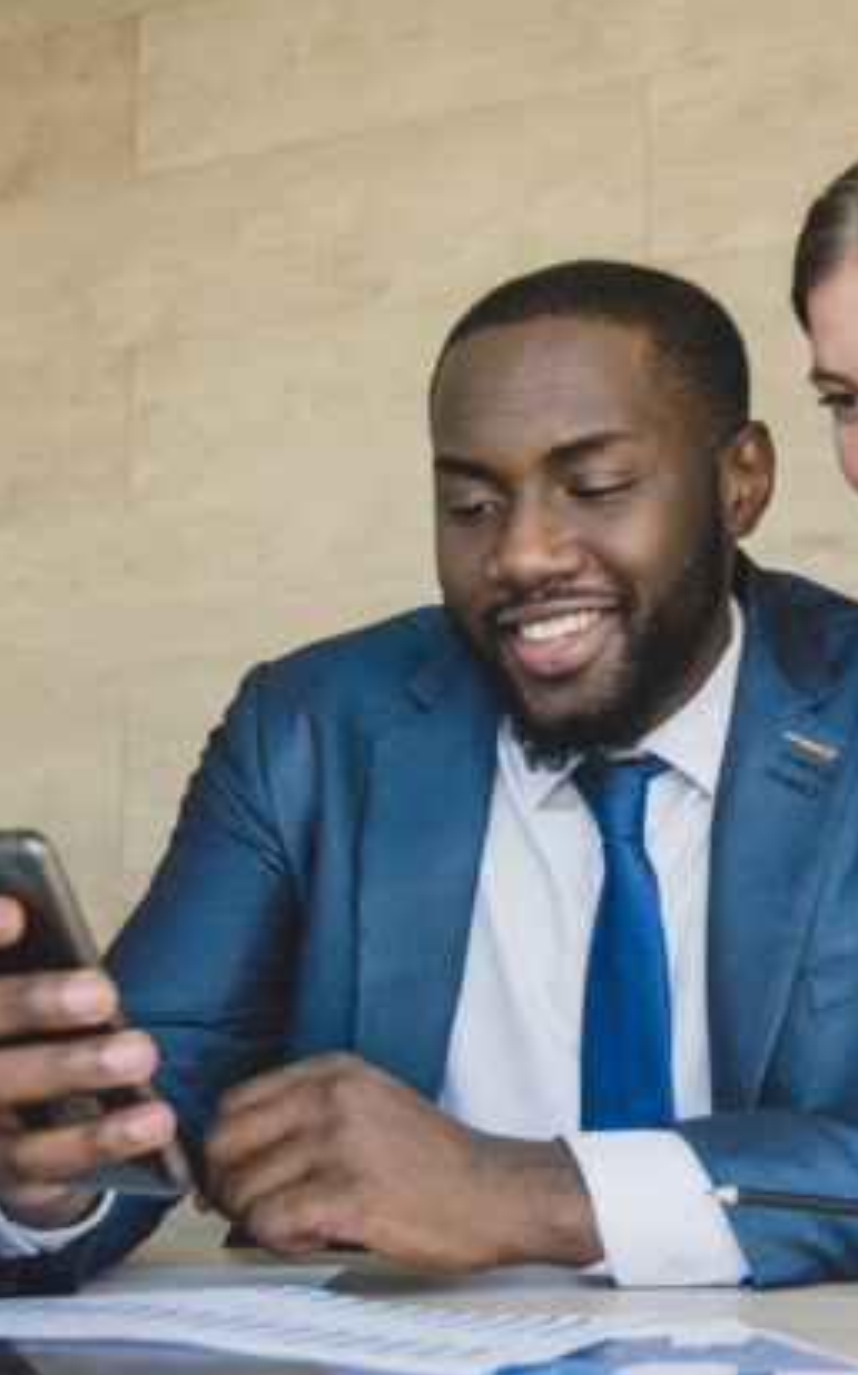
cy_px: 769
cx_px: 791
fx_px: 2210
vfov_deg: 34.5
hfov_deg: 21.4
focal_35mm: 59
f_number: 4
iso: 320
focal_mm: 31
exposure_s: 1/60
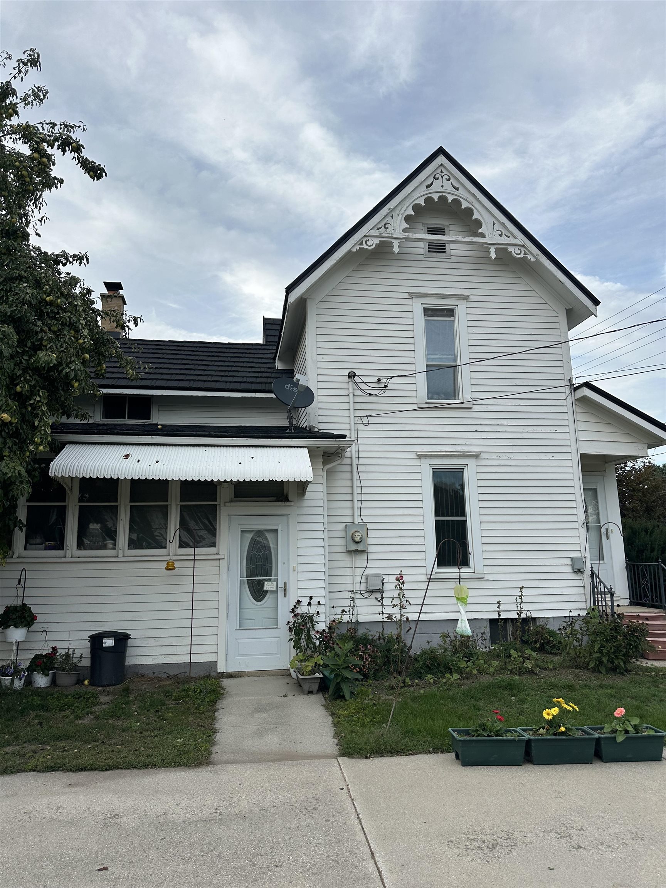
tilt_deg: +11.5
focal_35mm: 24
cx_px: 333
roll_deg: +0.7
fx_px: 616
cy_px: 444
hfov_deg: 56.8
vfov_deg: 71.6
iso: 80
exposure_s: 1/1009
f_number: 1.78
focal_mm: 6.86
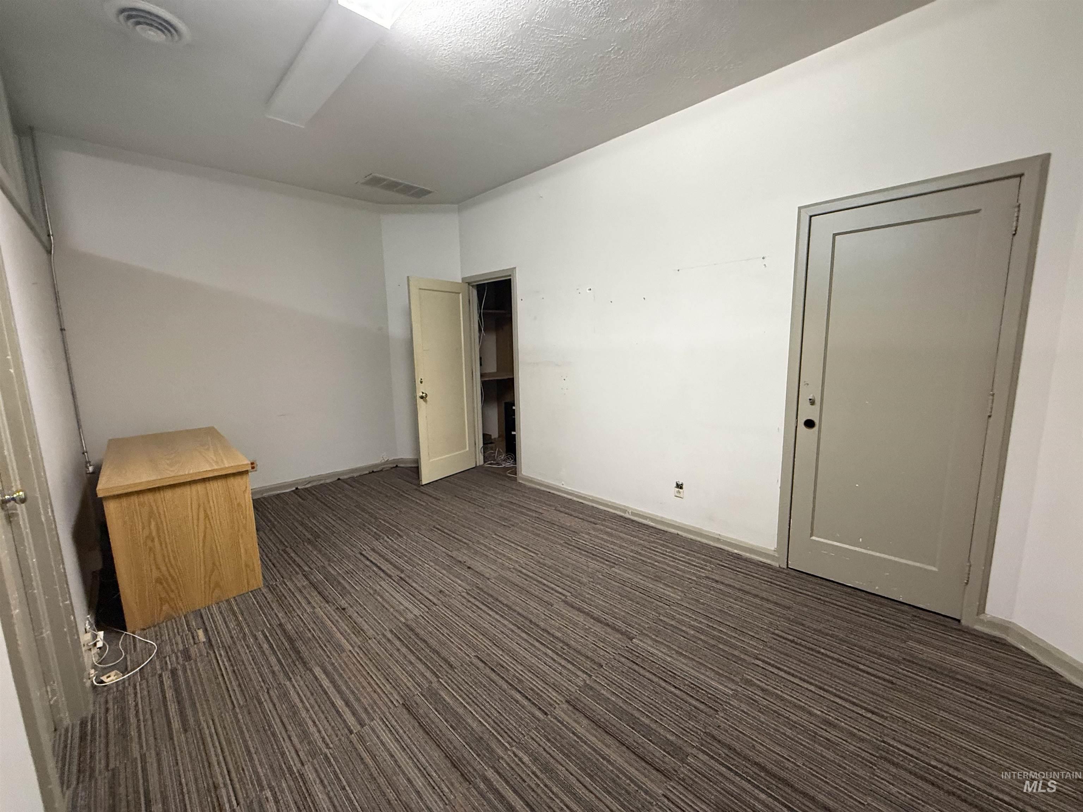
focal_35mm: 14
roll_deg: +1.5
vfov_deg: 85.7
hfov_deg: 102.1
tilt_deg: -8.0
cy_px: 406
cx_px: 542
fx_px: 438
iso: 400
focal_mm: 2.22
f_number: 2.2
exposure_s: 1/60
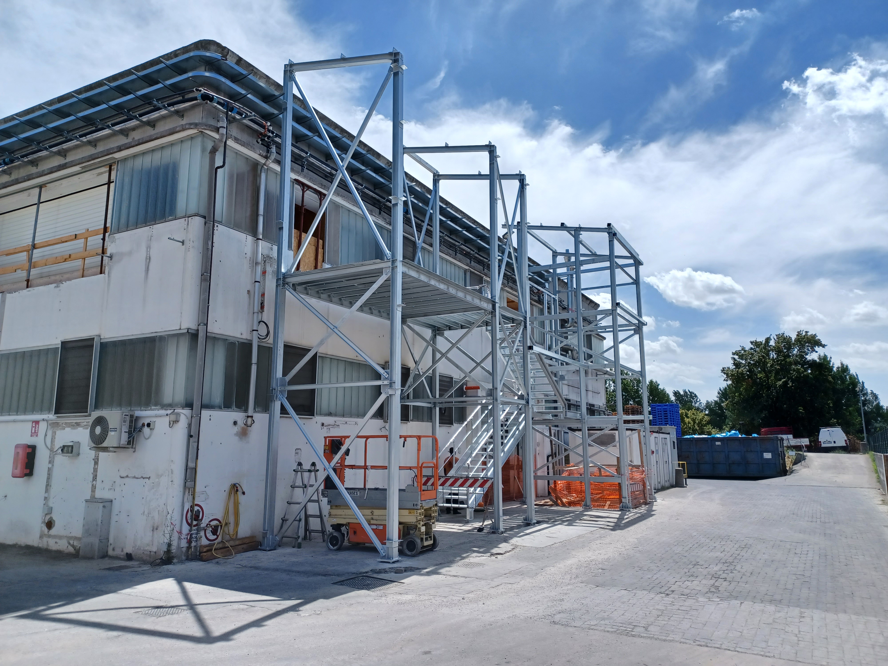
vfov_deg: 54.9
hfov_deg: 69.4
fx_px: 641
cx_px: 444
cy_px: 333
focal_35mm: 25
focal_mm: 4.6
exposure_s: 1/789
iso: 32
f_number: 1.8
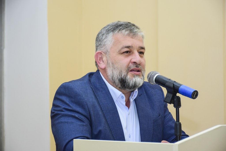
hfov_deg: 18.2
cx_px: 113
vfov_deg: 12.2
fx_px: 706
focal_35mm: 112
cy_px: 76
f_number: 5
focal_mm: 75
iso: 400
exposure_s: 1/80
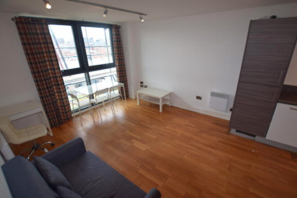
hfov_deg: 96.6
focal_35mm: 16
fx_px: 132
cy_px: 102
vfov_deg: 73.8
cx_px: 157
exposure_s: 1/200
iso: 320
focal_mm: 10
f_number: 3.5
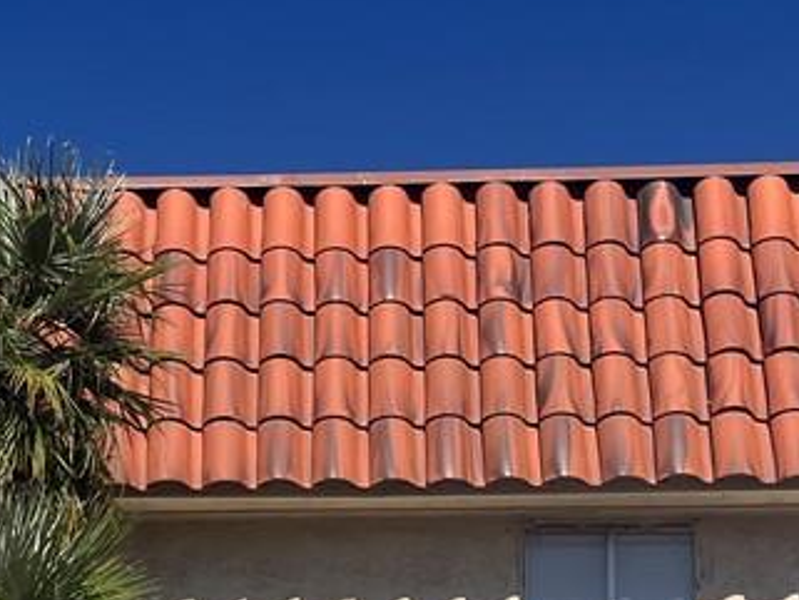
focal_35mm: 83
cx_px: 147
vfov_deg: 16.4
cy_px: 876
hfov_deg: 23.2
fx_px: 1917
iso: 50
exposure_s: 1/7353
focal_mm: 5.1
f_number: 1.6
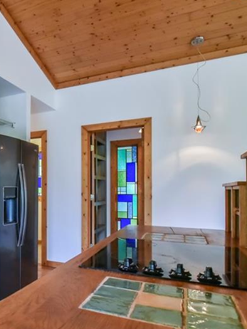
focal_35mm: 30
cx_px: -19
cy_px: 190
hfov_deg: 39.1
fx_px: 285
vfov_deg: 59.7
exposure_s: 1/320
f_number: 9
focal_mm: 16
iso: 4000
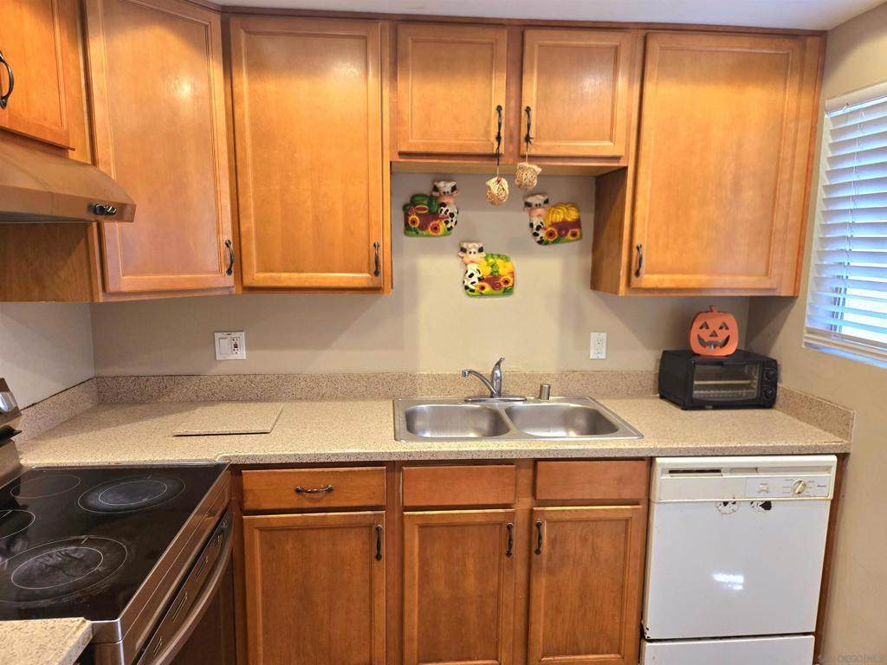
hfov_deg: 73.9
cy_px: 332
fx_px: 589
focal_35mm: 23
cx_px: 444
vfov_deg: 58.9
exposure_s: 1/120
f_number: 1.8
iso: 320
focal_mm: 5.4
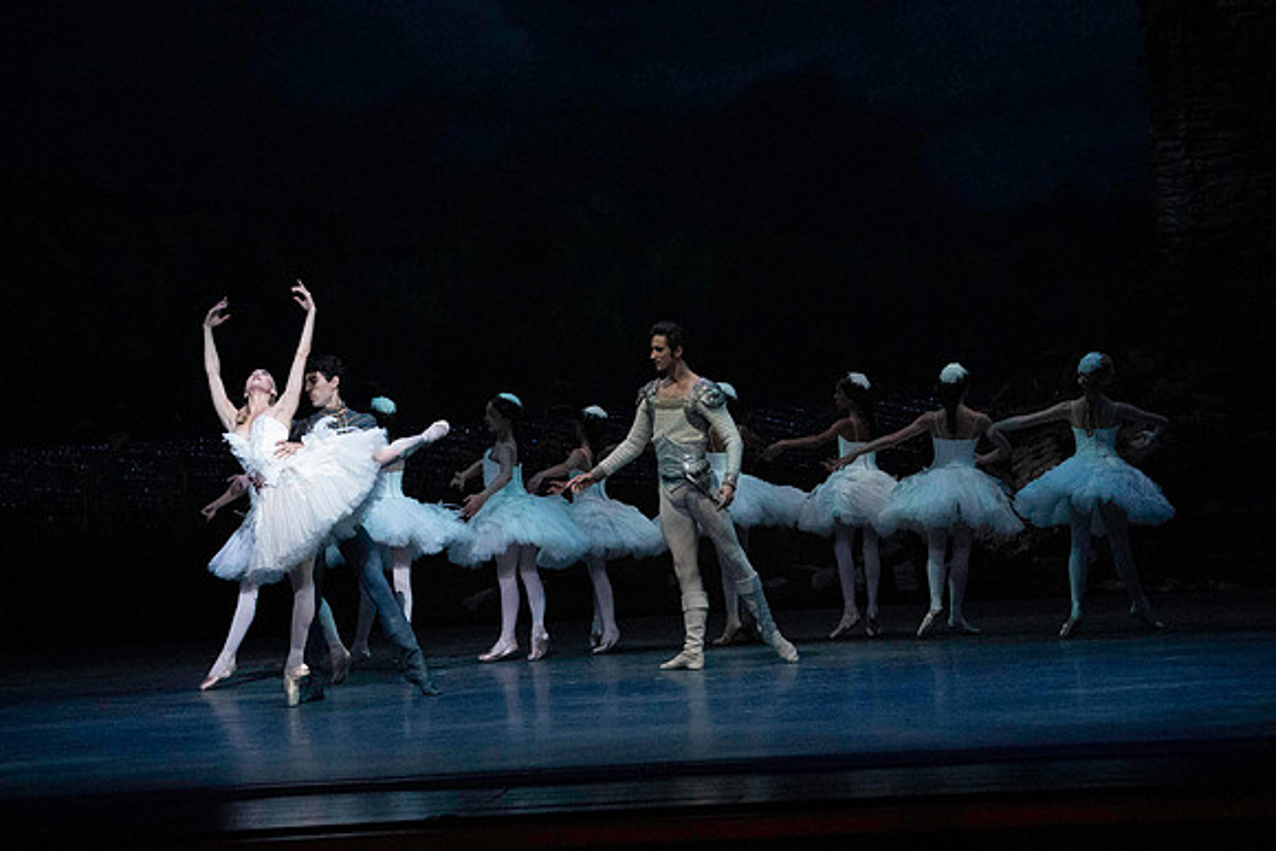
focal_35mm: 140
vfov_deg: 9.8
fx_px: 4963
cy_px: 426
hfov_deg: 14.7
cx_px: 638
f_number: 5
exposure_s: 1/400
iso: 25600
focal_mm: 140
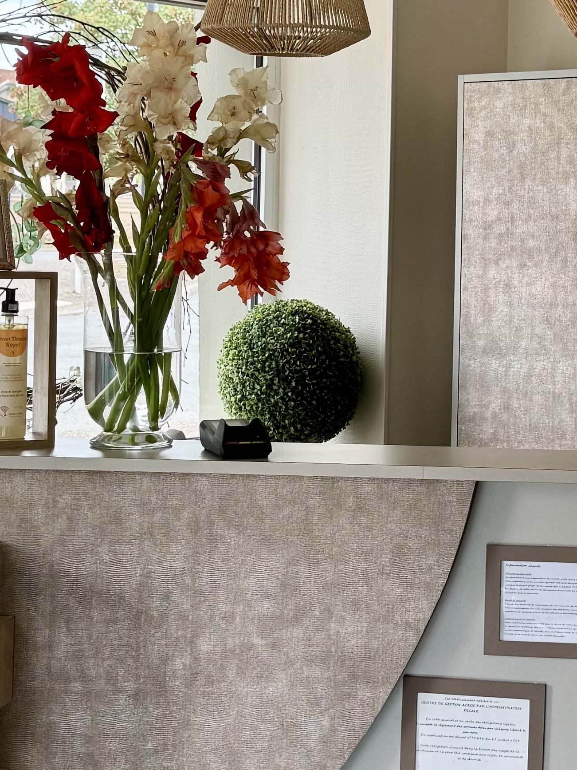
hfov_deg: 18.4
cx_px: 510
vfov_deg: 24.6
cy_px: 258
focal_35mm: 79
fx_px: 1756
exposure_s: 1/121
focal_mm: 6.76
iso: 64
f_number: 1.78
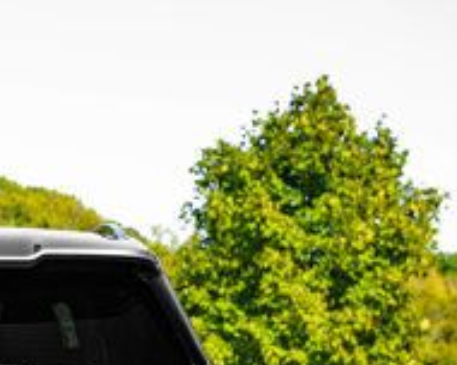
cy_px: 486
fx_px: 1623
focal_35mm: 120
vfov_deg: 12.4
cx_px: -77
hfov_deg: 15.5
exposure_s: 1/2000
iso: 250
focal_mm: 38
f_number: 4
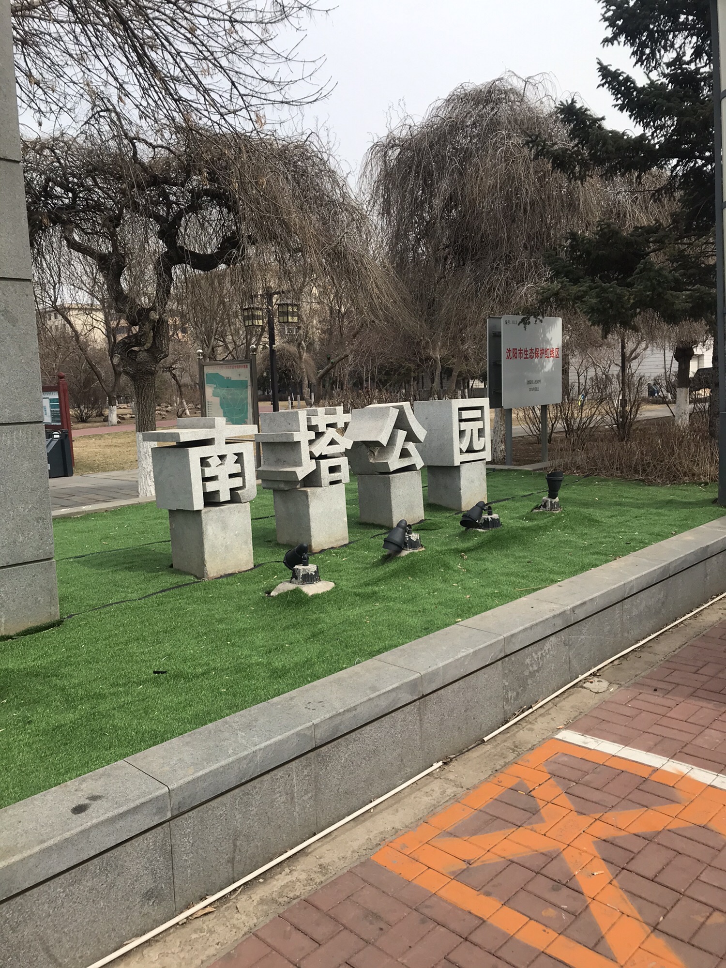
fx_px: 783
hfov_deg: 49.7
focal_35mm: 28
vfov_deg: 63.4
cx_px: 363
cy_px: 484
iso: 20
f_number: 1.8
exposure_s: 1/1880
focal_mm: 3.99
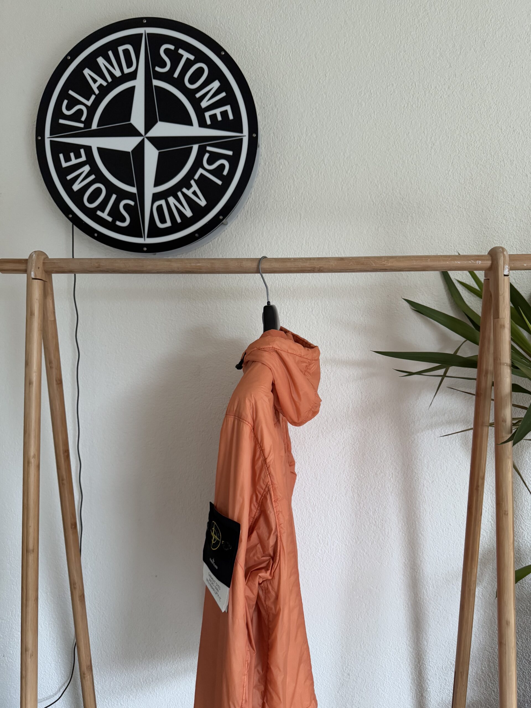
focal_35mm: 24
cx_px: 266
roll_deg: -0.5
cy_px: 354
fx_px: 491
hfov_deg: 56.8
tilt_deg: -4.2
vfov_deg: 71.6
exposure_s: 1/60
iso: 500
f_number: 1.78
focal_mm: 6.76
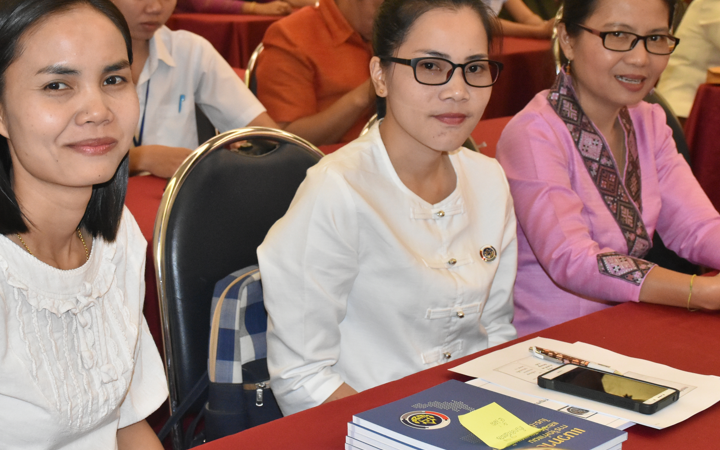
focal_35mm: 75
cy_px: 161
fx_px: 1466
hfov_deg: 27.6
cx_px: 334
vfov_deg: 17.4
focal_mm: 35
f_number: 6.3
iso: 2500
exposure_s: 1/200
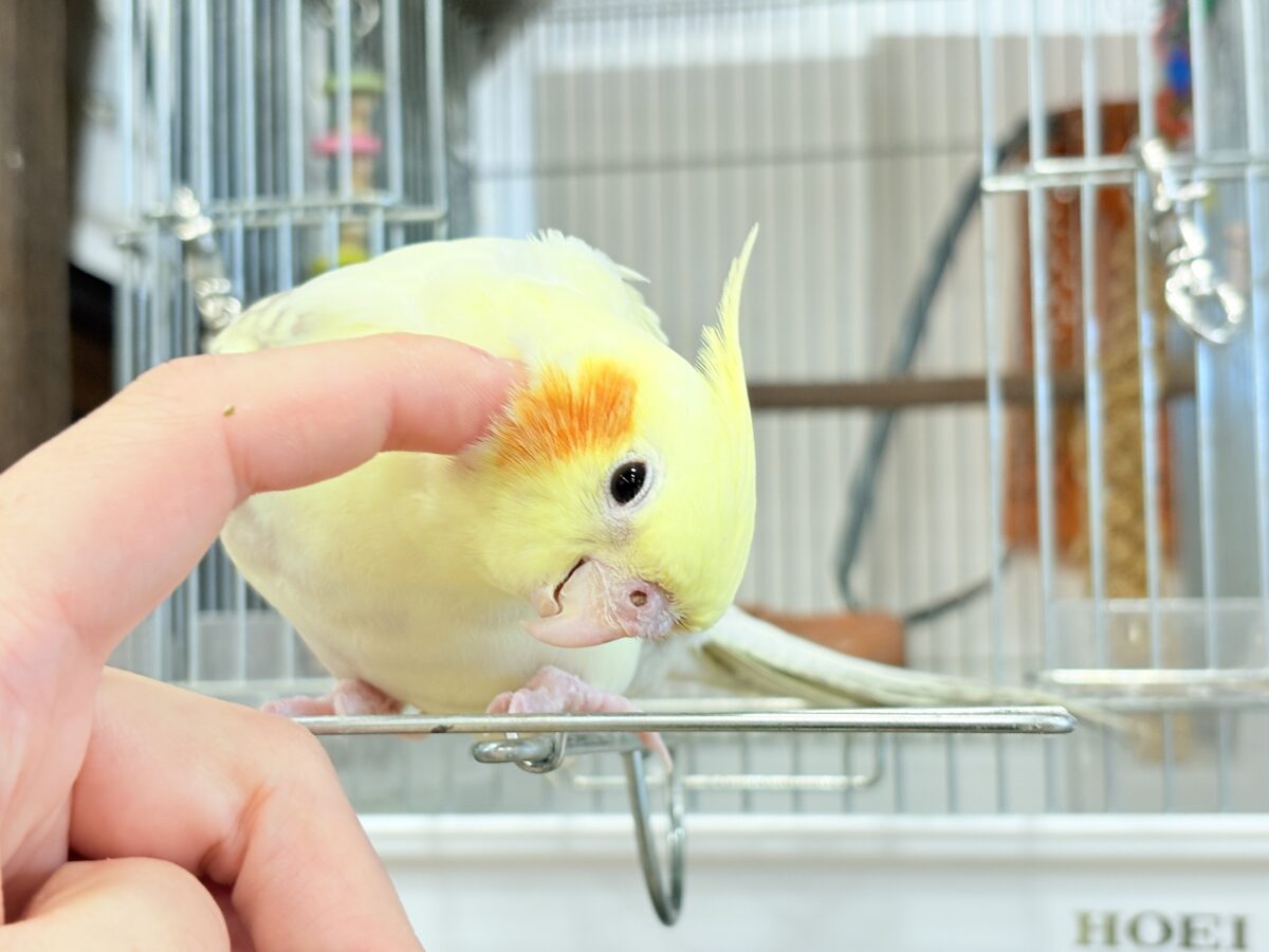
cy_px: 476
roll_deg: +2.1
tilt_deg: +4.7
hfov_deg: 36.8
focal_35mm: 52
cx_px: 634
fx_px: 1906
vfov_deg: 28.0
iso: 64
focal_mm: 5.96
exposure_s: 1/50
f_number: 1.6
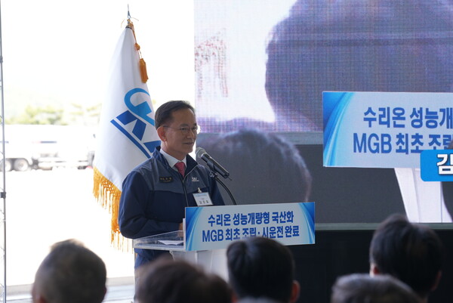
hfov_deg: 12.9
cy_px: 152
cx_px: 226
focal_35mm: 159
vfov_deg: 8.6
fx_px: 2002
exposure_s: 1/50
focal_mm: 159
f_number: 7.1
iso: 160
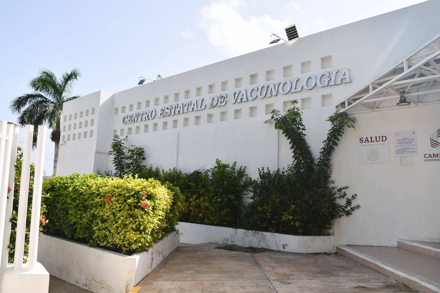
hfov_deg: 60.3
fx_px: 379
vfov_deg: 42.3
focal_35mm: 31
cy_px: 146
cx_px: 220
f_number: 8
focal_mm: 21
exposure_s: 1/250
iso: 100
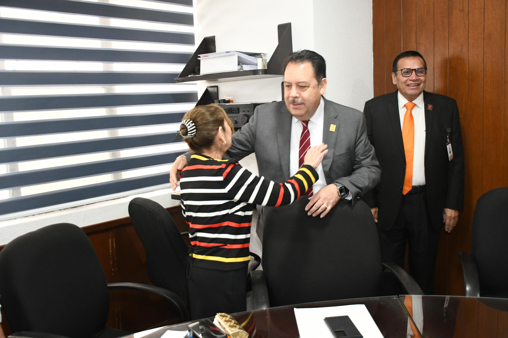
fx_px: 550
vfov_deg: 34.2
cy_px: 169
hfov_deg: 49.6
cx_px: 254
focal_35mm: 39
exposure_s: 1/100
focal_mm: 26
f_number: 3.8
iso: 2500
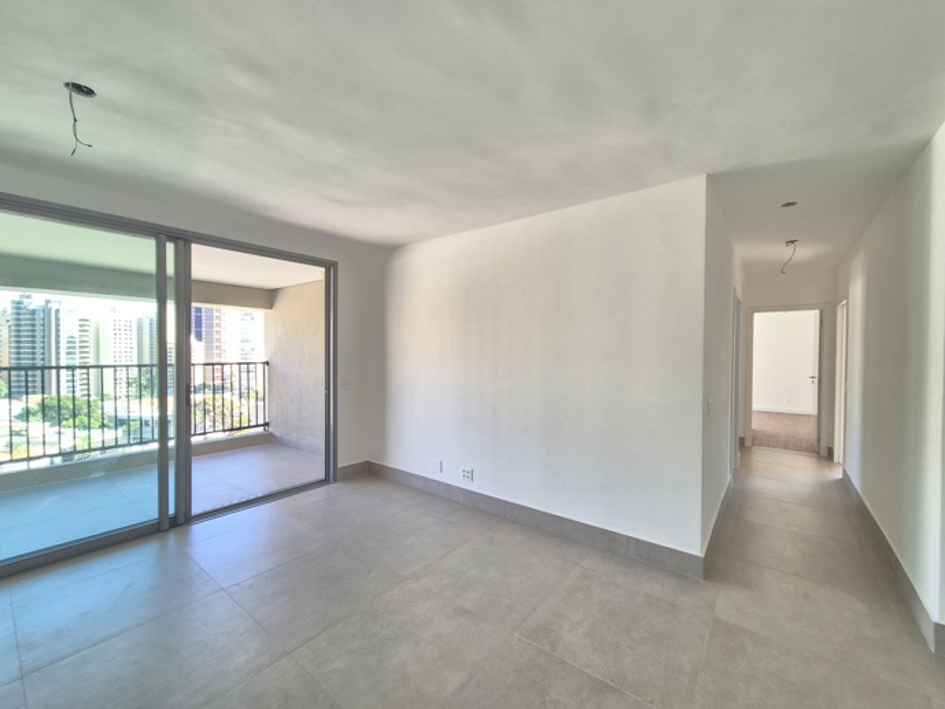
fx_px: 355
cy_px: 354
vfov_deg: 89.9
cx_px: 472
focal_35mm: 13
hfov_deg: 106.2
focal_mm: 2.2
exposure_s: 1/60
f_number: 2.2
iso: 64
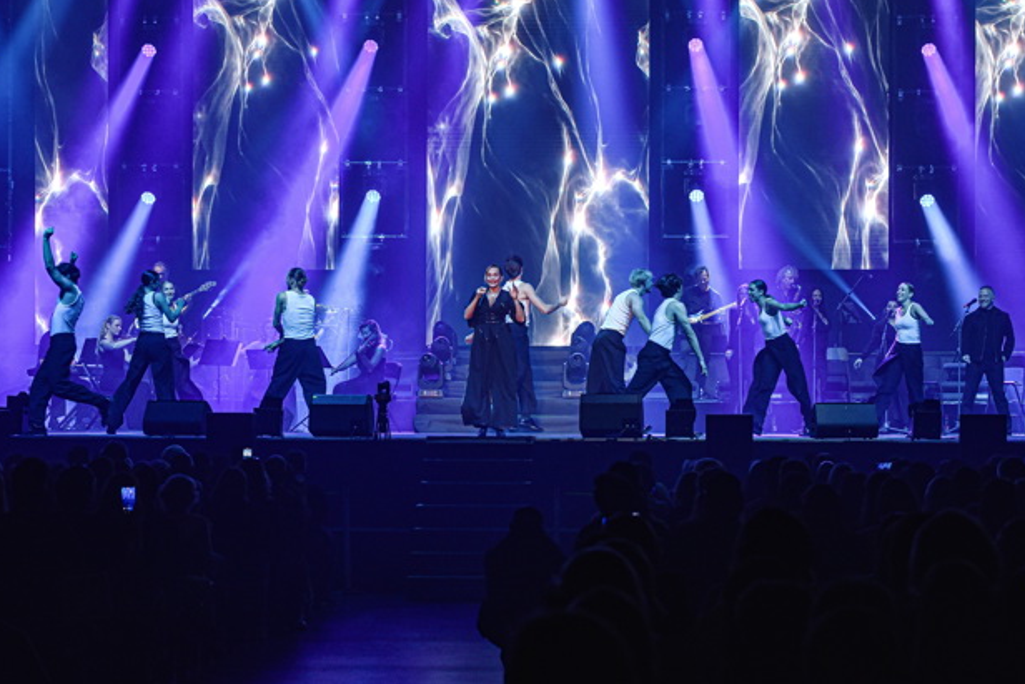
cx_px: 498
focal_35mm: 103
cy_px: 348
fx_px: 2933
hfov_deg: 19.8
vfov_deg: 13.3
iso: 800
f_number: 5.6
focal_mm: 92
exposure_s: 1/160
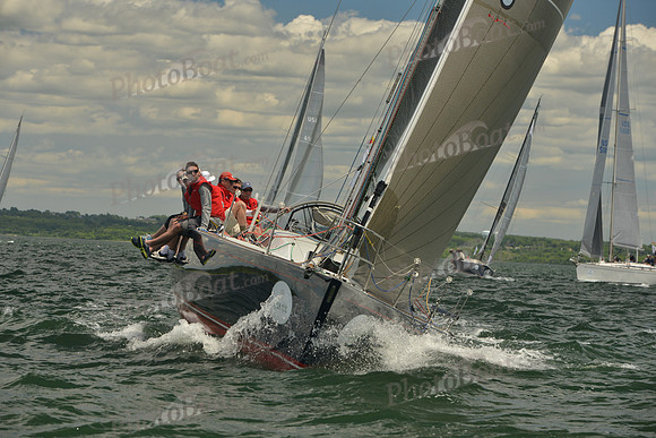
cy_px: 219
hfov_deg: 14.7
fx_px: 2552
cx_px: 328
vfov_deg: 9.8
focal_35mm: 140
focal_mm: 140
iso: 400
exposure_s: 1/800
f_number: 8
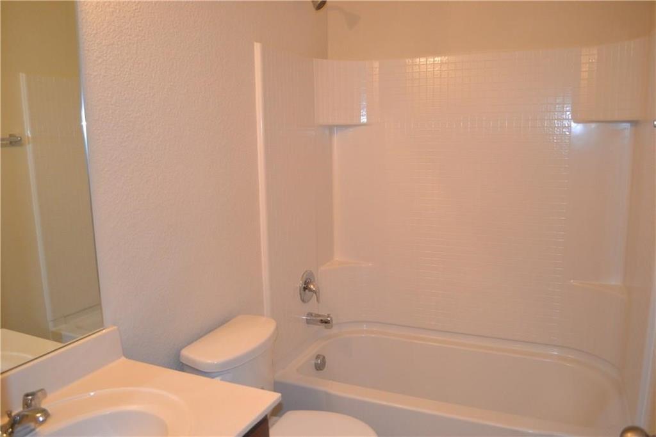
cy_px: 218
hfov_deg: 67.4
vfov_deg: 47.9
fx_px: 492
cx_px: 328
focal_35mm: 27
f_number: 3.5
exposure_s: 1/60
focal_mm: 18
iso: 720
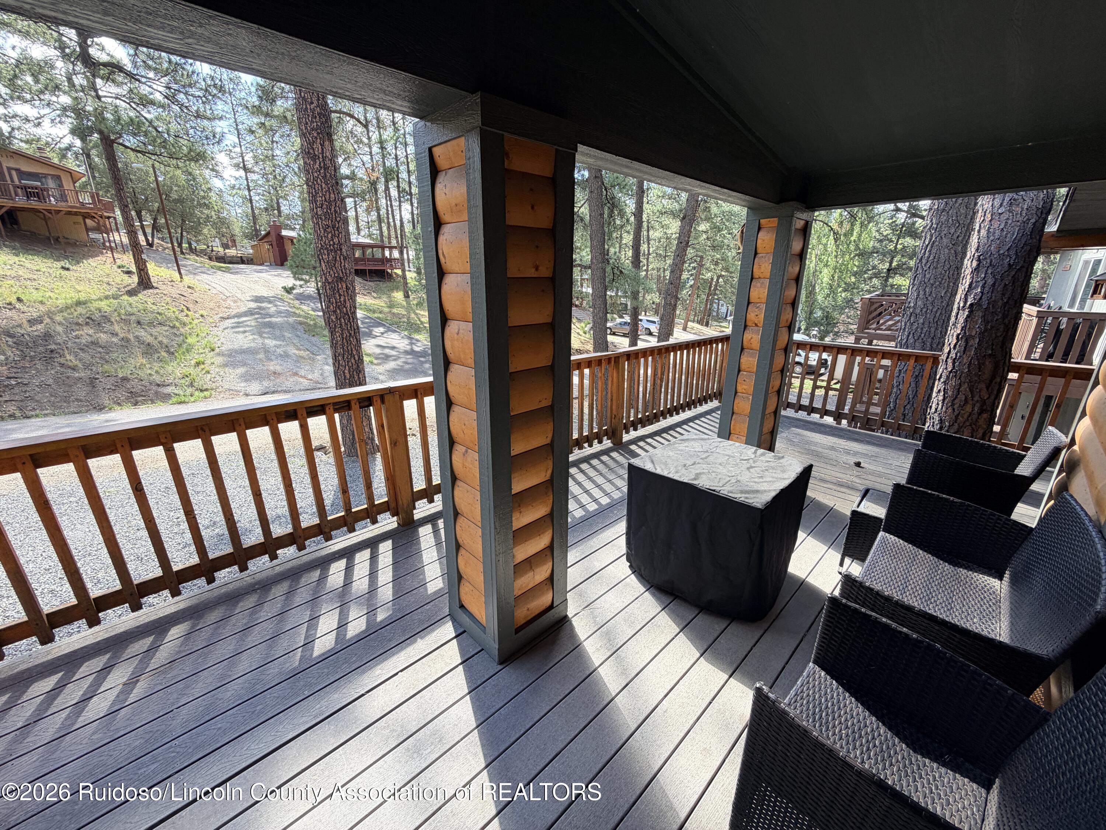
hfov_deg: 102.1
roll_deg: +0.0
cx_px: 553
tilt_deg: -17.8
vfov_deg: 85.7
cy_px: 415
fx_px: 447
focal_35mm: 14
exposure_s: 1/150
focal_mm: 2.22
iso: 40
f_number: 2.2
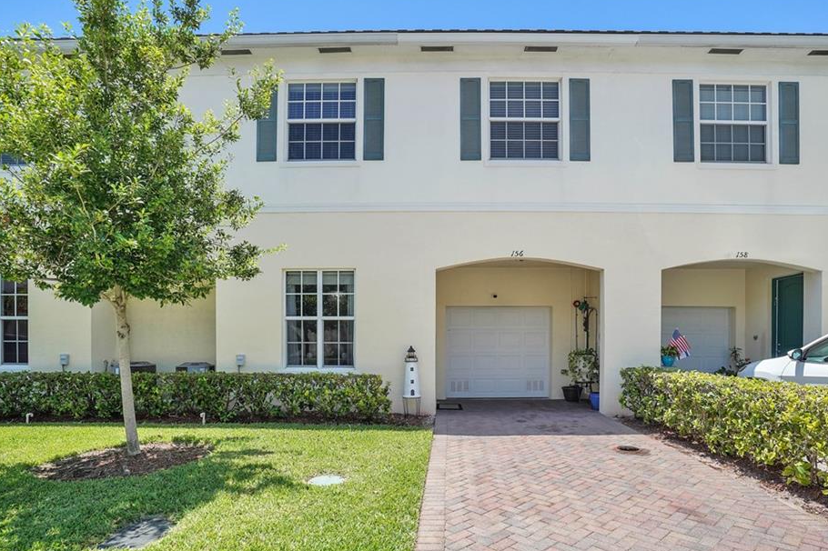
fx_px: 414
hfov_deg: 89.9
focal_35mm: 18
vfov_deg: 67.2
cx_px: 439
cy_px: 299
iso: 1600
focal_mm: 16
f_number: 4.5
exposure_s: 1/8000
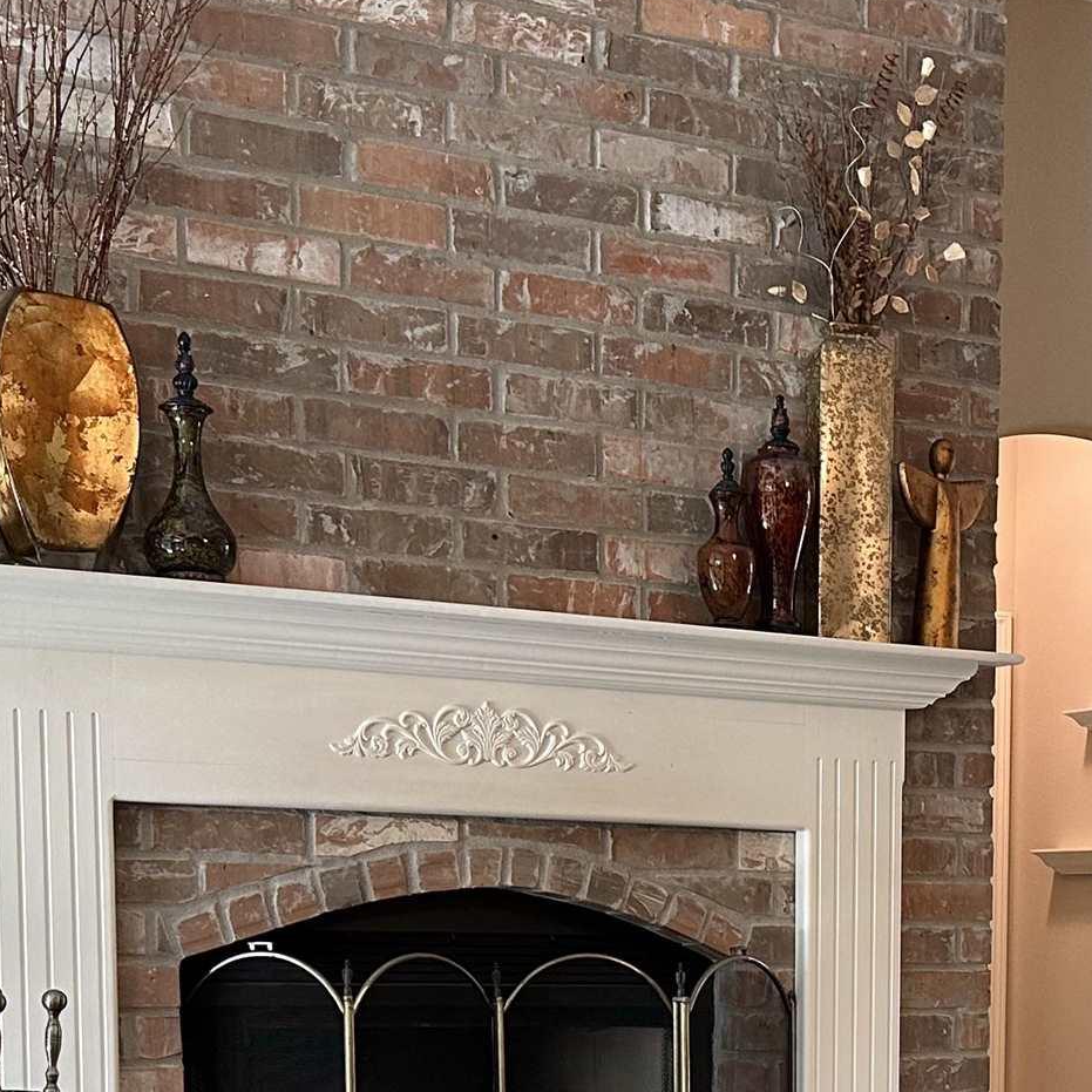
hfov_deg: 24.0
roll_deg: -1.5
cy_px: 1205
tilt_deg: -5.7
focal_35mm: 70
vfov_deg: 23.2
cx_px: 990
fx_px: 2498
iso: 200
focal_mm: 6.86
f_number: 1.78
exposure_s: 1/60
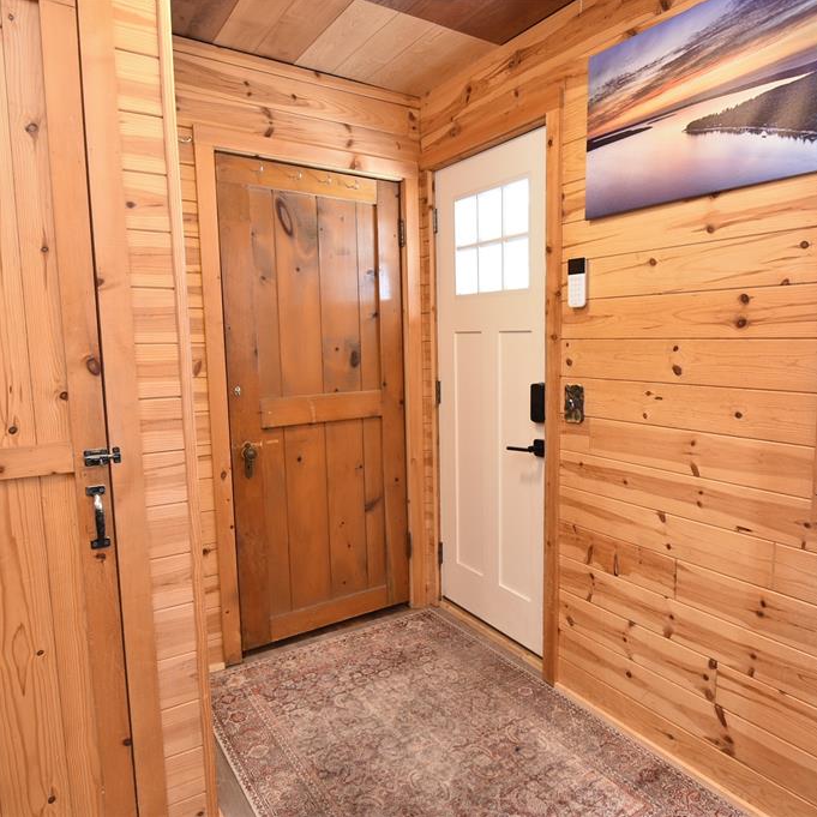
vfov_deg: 67.3
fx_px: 614
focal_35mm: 23
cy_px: 408
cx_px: 470
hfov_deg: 66.9
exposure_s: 1/8
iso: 250
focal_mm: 12
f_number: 5.6
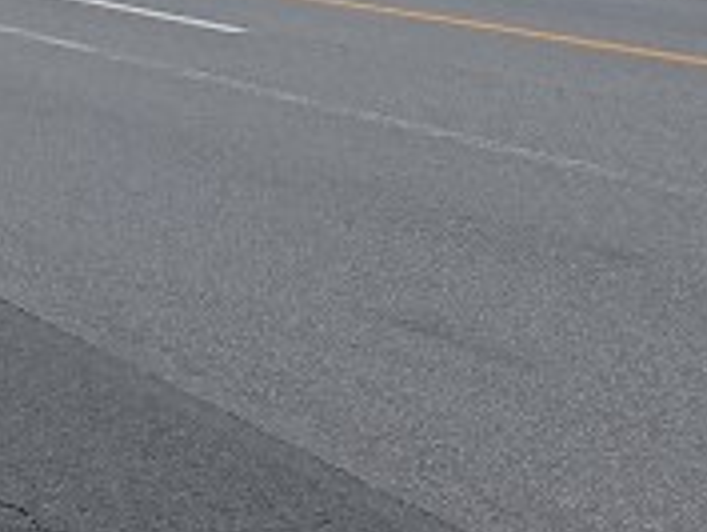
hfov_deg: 13.5
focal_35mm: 139
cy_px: -288
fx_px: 2841
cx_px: -296
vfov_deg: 10.3
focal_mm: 6.14
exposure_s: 1/720
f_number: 1.65
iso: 51
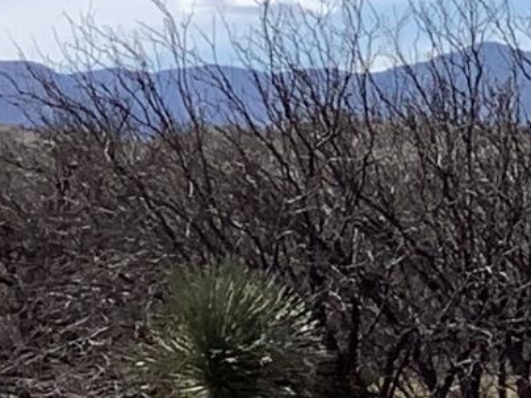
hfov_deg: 7.9
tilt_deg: -2.7
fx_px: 3528
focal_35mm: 230
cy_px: 389
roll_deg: +0.5
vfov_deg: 6.4
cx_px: 1364
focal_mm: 3.3
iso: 25
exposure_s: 1/1631
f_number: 2.4
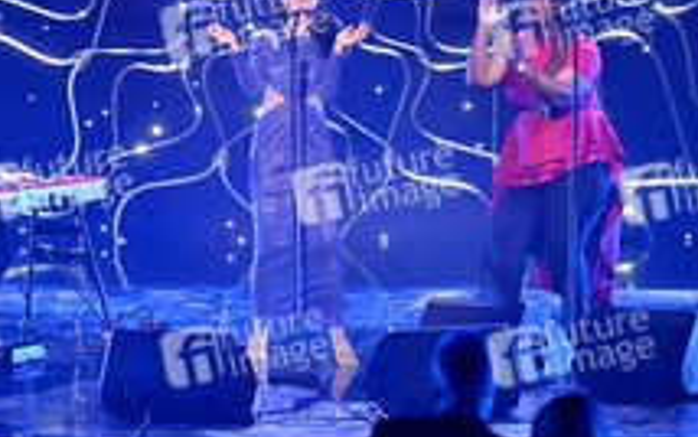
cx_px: 289
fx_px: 5519
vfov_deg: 4.5
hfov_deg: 7.2
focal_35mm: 290
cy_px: 104
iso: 1000
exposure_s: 1/250
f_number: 2.8
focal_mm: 135
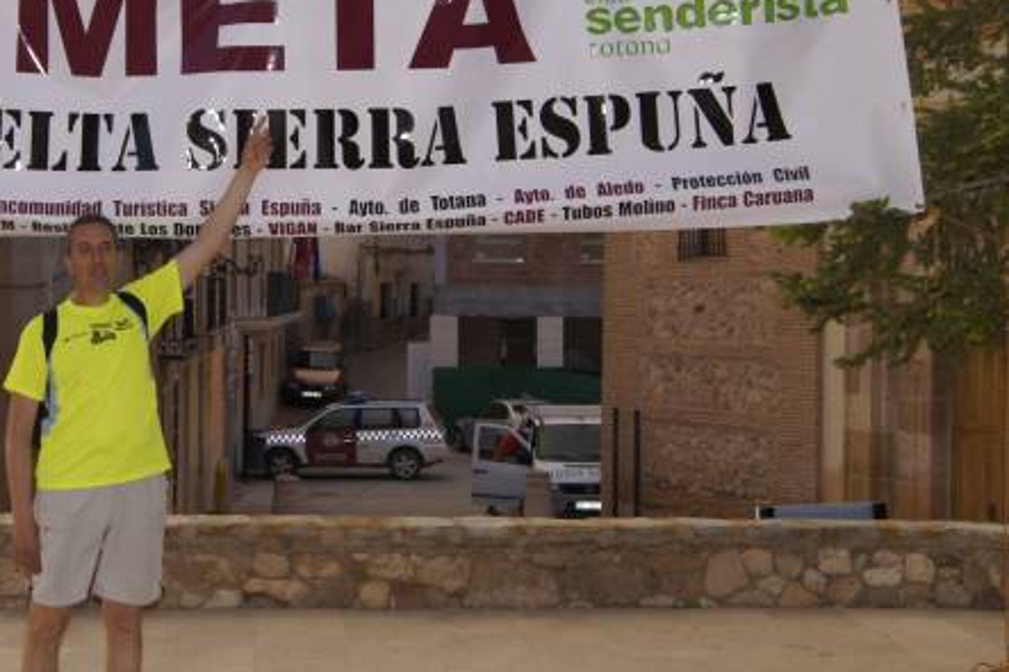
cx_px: 328
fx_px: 1933
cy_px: 268
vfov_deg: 19.7
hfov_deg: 29.0
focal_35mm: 69
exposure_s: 1/60
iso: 200
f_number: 4.5
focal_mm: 24
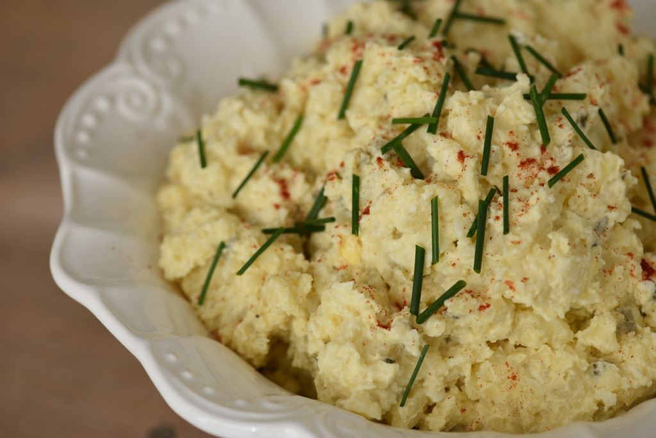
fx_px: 1914
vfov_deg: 13.1
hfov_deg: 19.4
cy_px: 219
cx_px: 328
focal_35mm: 105
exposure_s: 1/500
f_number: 5.6
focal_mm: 105
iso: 320
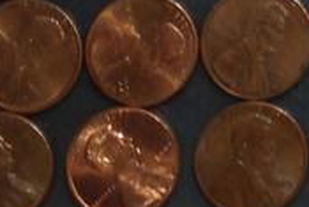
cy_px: -305
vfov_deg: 6.3
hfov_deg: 9.3
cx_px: 588
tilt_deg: -85.5
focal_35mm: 208
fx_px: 1787
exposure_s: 1/30
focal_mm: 4.28
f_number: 2.4
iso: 50
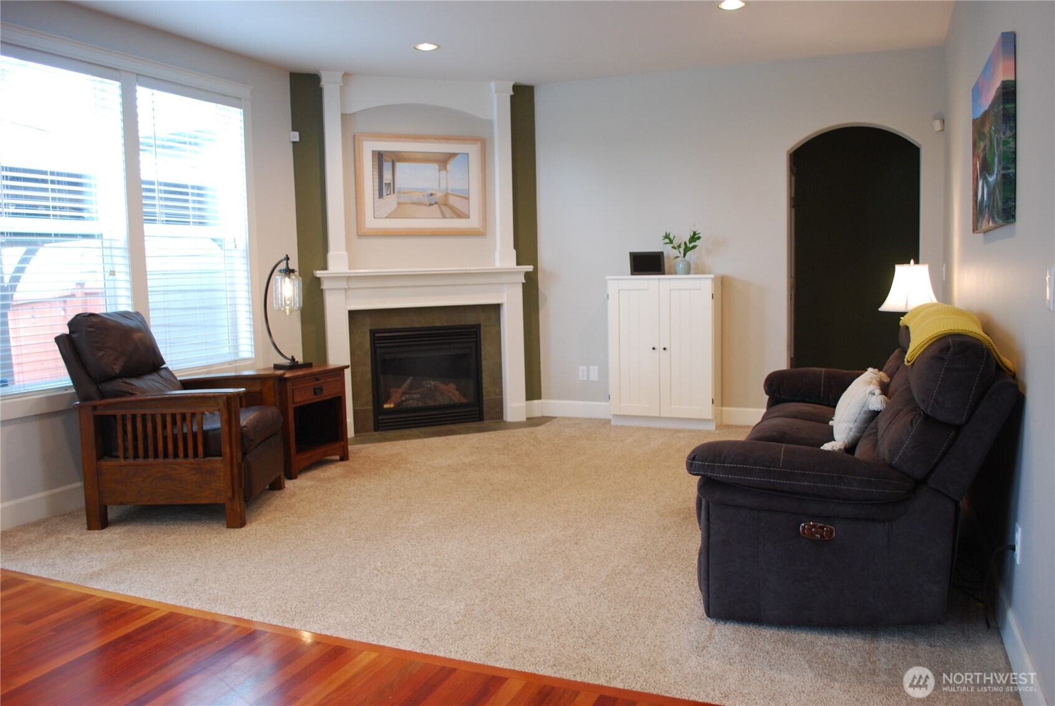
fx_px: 792
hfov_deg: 67.3
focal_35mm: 27
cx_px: 528
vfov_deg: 48.0
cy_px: 353
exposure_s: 1/20
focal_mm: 18
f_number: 3.5
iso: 400
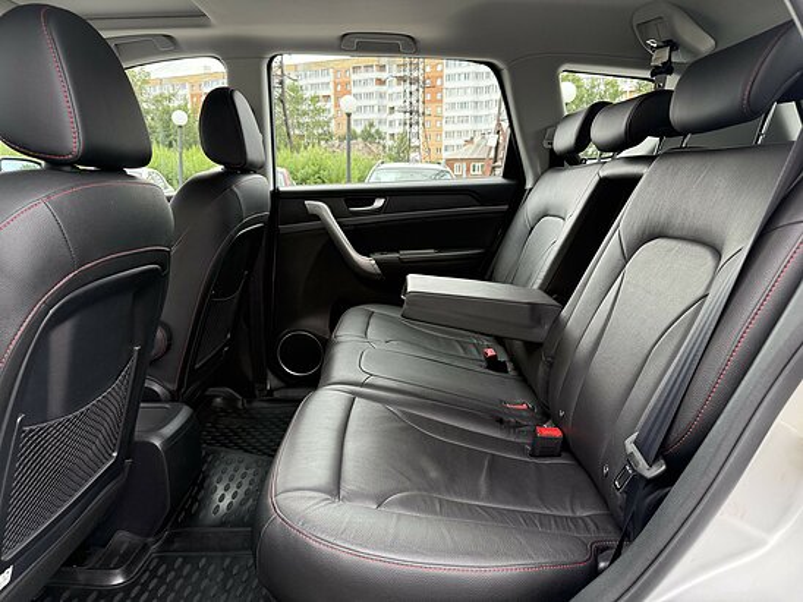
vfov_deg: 56.8
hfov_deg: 71.6
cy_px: 301
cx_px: 402
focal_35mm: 24
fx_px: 557
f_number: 1.78
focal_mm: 6.76
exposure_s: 1/243
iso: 160
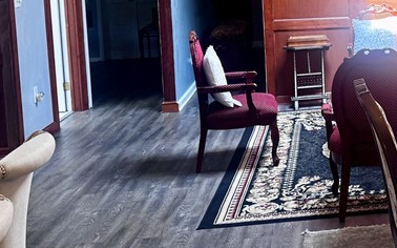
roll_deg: +1.0
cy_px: 9
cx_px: 463
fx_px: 746
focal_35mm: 69
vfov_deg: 18.4
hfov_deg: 26.8
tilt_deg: -5.6
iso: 80
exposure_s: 1/120
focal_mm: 6.76
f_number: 1.78
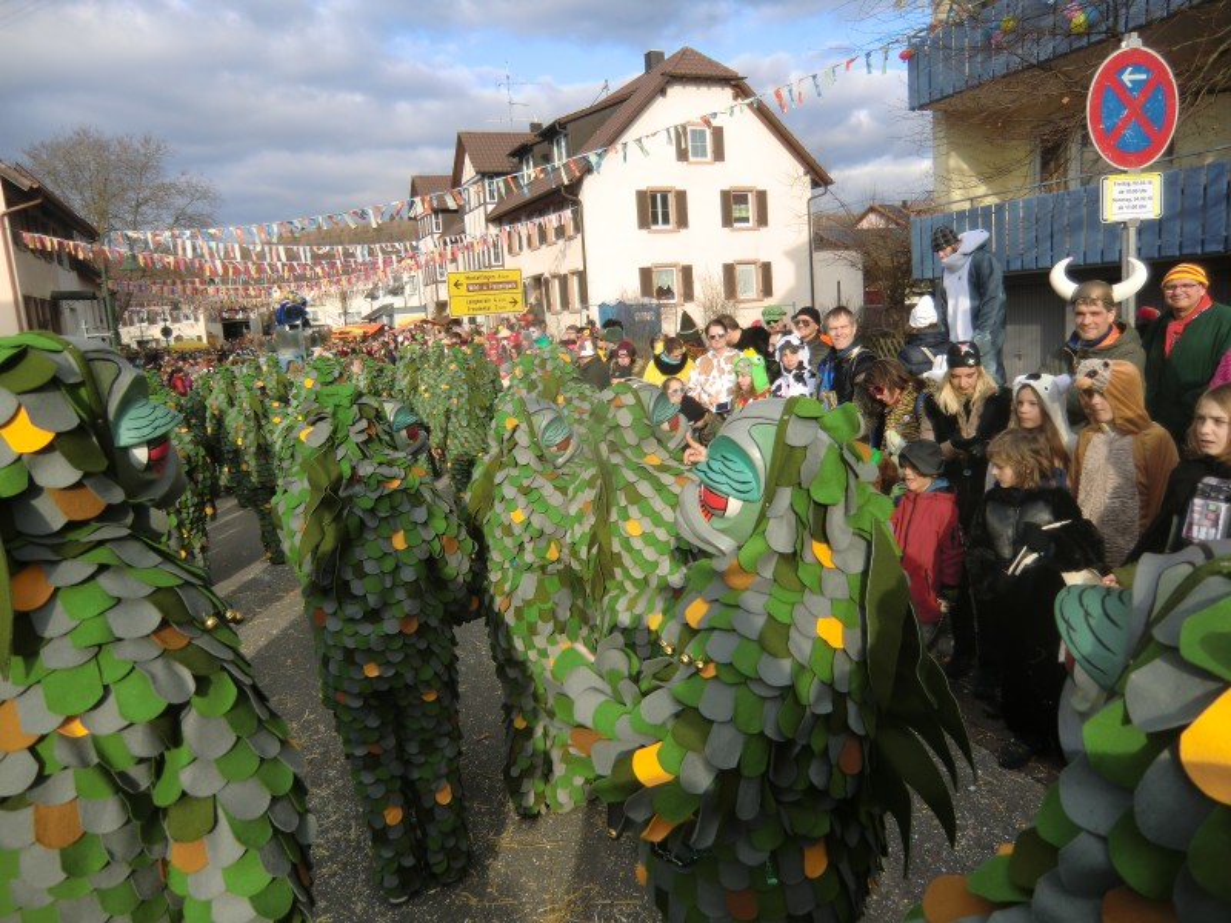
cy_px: 462
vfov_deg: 56.8
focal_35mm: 24
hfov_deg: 71.6
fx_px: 853
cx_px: 616
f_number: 3.2
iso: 64
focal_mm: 4.3
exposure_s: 1/400
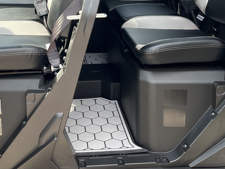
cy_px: 14
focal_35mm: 55
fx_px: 358
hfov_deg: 34.5
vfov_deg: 25.7
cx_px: 71
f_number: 1.6
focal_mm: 5.1
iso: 40
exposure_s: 1/169
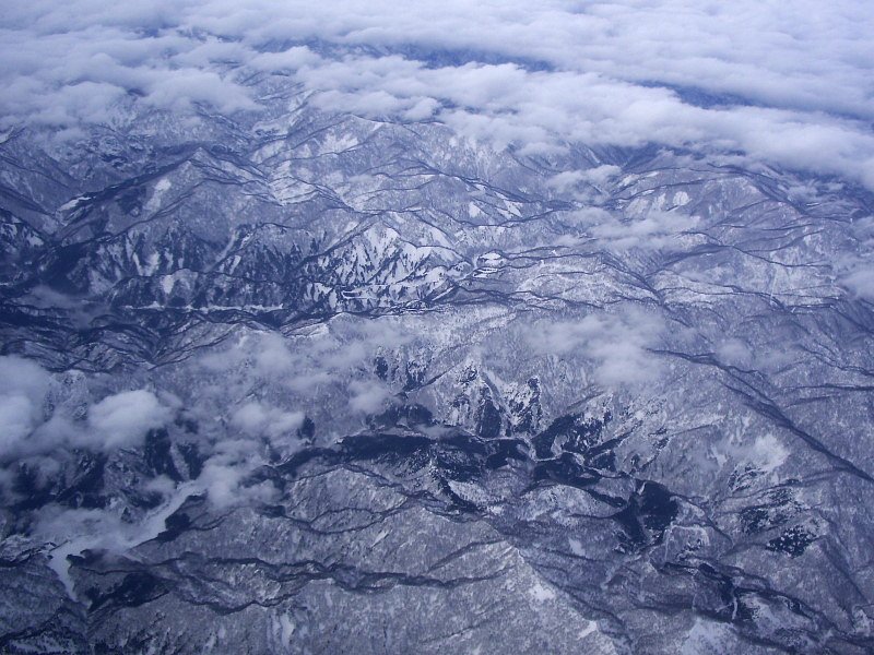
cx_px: 437
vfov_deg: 40.7
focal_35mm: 35
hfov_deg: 52.6
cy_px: 328
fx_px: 884
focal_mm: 5.8
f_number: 4.3
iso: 80
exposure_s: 1/800
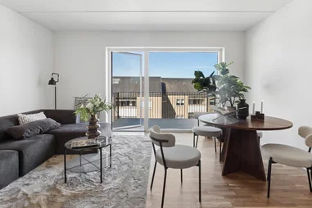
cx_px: 157
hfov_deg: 80.5
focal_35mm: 21
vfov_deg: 58.9
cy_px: 102
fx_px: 184
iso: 200
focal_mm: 13.5
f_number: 8
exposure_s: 1/60
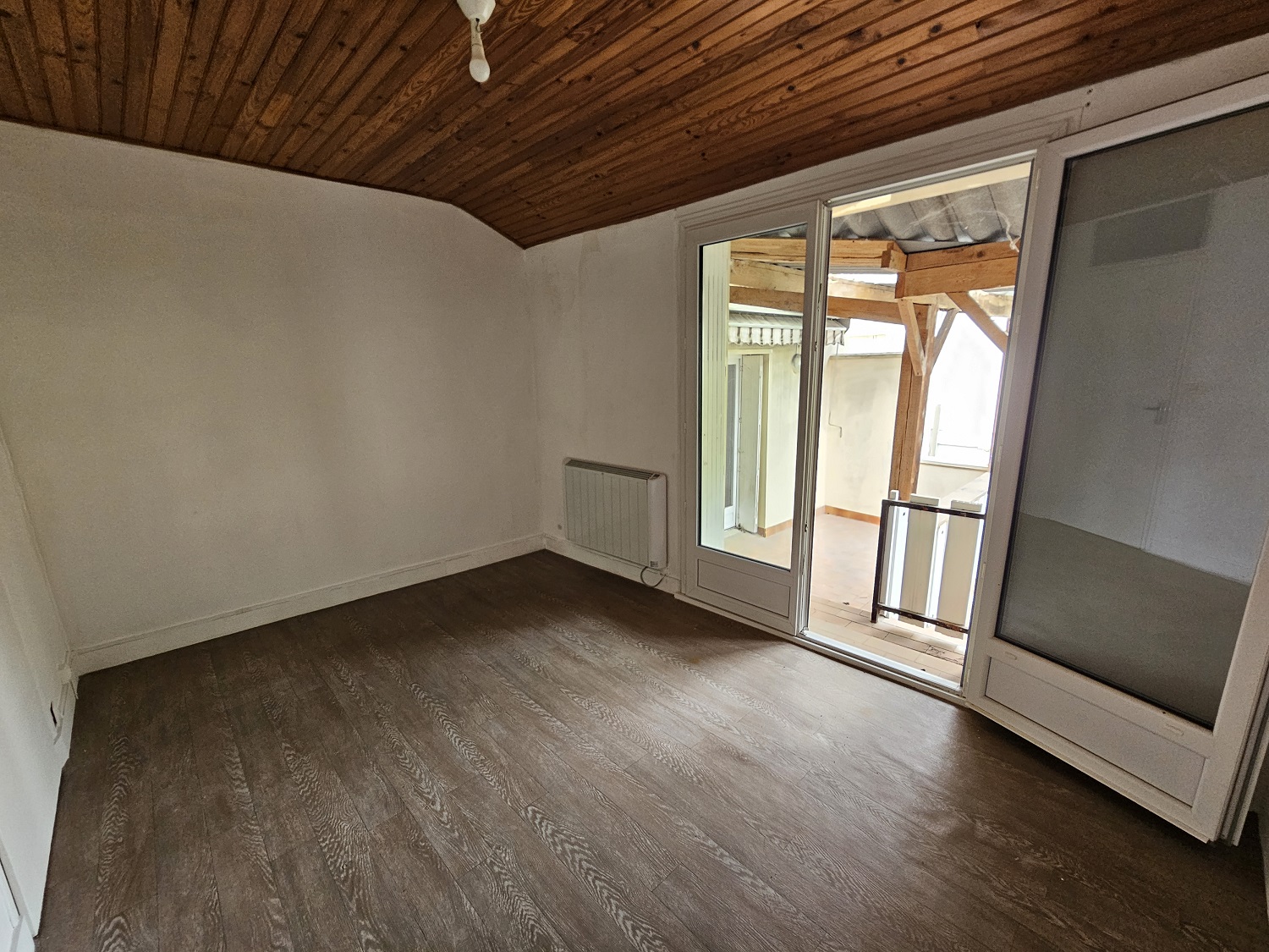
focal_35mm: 13
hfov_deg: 106.2
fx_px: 477
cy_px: 476
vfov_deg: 89.9
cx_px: 634
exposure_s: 1/100
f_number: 2.2
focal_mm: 2.2
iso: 250
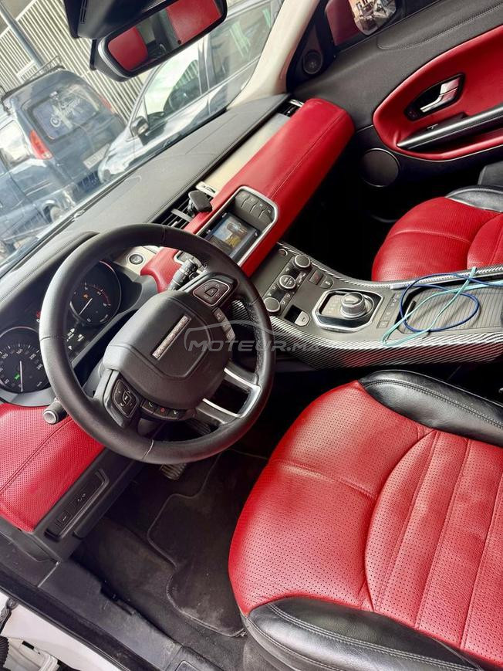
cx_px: 252
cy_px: 336
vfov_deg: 71.6
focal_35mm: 24
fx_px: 465
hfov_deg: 56.8
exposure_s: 1/121
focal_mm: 6.76
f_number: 1.78
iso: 80
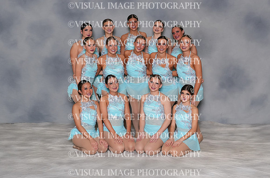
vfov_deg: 25.6
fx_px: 393
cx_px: 135
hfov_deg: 38.0
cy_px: 89
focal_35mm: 52
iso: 800
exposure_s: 1/125
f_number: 8
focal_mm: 35
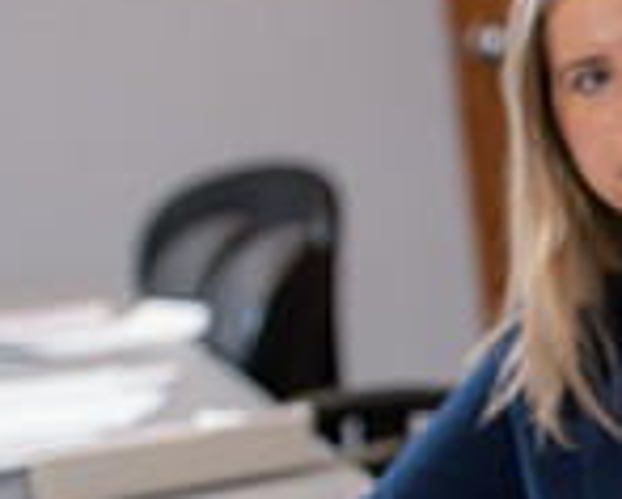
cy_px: 417
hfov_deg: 6.0
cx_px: 1113
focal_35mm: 314
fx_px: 5788
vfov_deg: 4.9
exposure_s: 1/125
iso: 1000
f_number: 4
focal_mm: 85
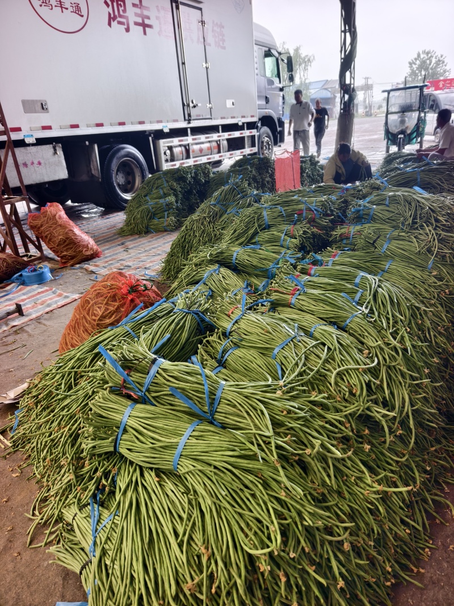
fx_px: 402
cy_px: 303
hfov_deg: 58.9
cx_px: 227
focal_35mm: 23
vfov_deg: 73.9
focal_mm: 8.67
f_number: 1.75
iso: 50
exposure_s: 1/102
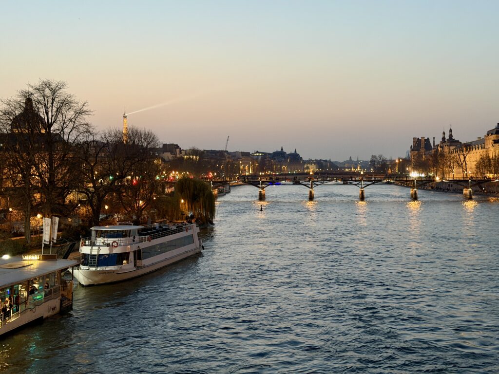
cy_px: 187
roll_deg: +0.6
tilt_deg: -1.0
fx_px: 692
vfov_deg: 30.3
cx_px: 250
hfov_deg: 39.7
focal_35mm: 48
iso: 500
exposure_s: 1/25
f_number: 1.78
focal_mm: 6.76
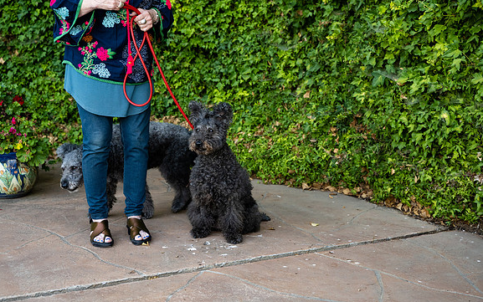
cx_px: 241
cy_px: 153
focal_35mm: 41
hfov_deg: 48.2
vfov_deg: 31.3
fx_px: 540
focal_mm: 40
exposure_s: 1/320
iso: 800
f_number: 4
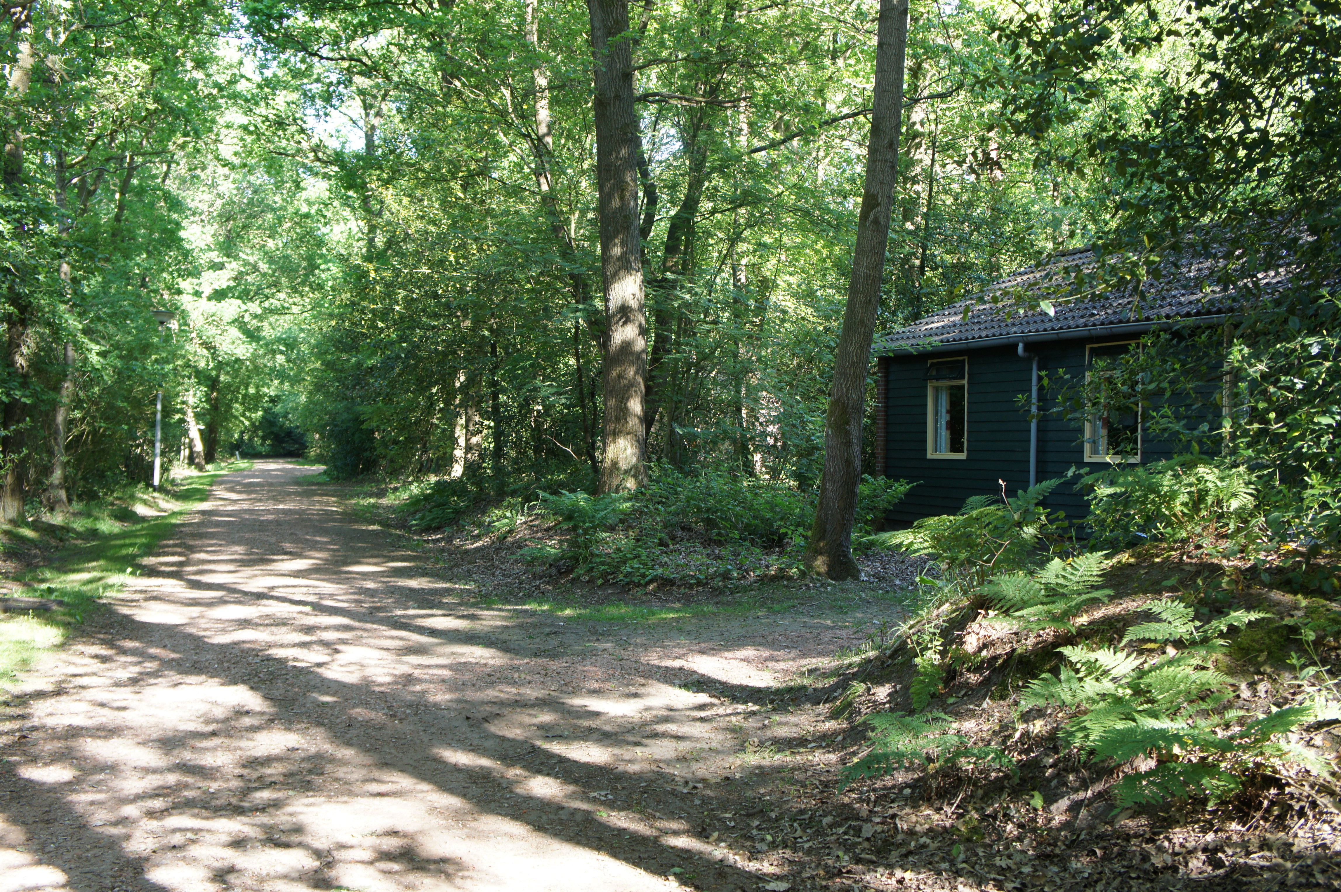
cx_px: 670
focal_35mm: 38
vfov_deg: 35.5
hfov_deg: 51.3
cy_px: 446
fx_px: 1396
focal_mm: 25
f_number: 4.5
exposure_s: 1/50
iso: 200
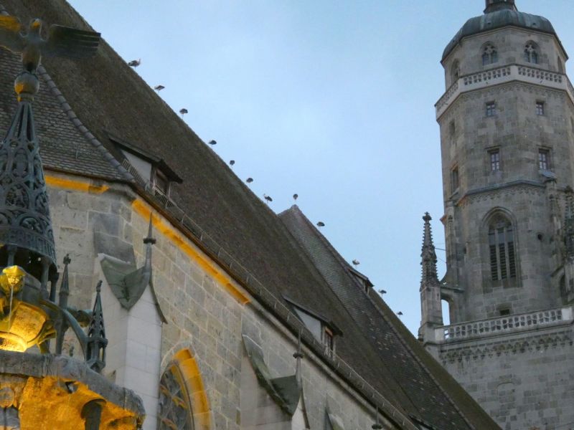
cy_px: 215
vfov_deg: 16.4
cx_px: 287
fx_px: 1492
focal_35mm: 90
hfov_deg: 21.8
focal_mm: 16
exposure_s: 1/15
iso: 1600
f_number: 4.7
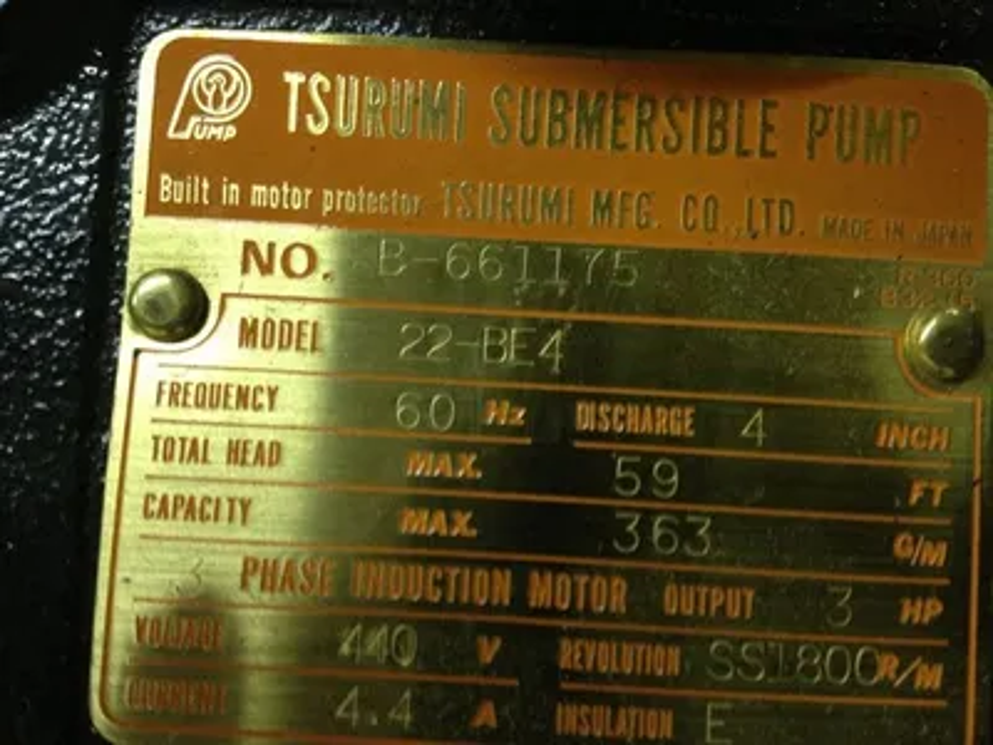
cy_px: 372
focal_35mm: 35
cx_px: 496
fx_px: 1004
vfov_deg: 40.7
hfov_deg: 52.6
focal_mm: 4.28
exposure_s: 1/20
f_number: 2.4
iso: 250
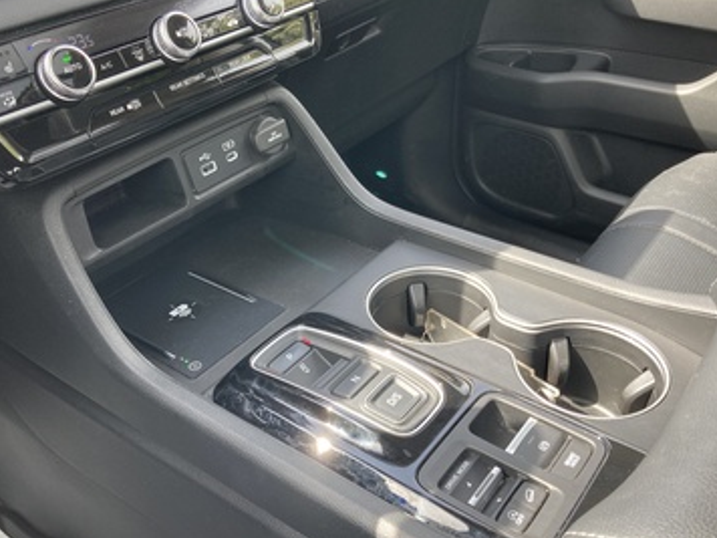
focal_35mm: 33
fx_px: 684
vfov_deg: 42.9
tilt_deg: -37.7
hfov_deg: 55.4
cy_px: 299
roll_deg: +0.0
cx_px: 354
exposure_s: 1/121
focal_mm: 3.99
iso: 50
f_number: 1.8
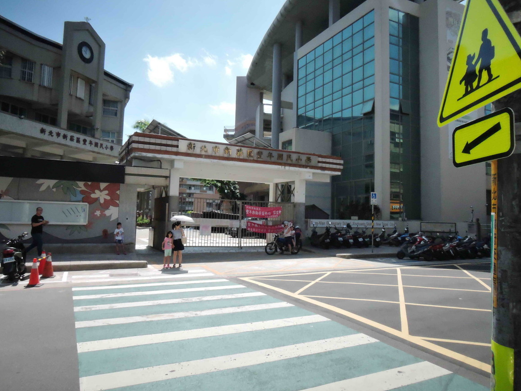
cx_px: 270
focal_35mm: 25
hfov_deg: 69.4
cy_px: 190
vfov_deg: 54.9
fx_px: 376
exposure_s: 1/2000
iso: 1600
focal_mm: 5.1
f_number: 8
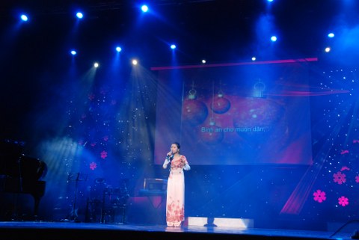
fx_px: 404
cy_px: 120
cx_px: 180
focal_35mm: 40
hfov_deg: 47.9
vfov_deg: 33.1
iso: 640
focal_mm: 27
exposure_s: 1/25
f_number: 5
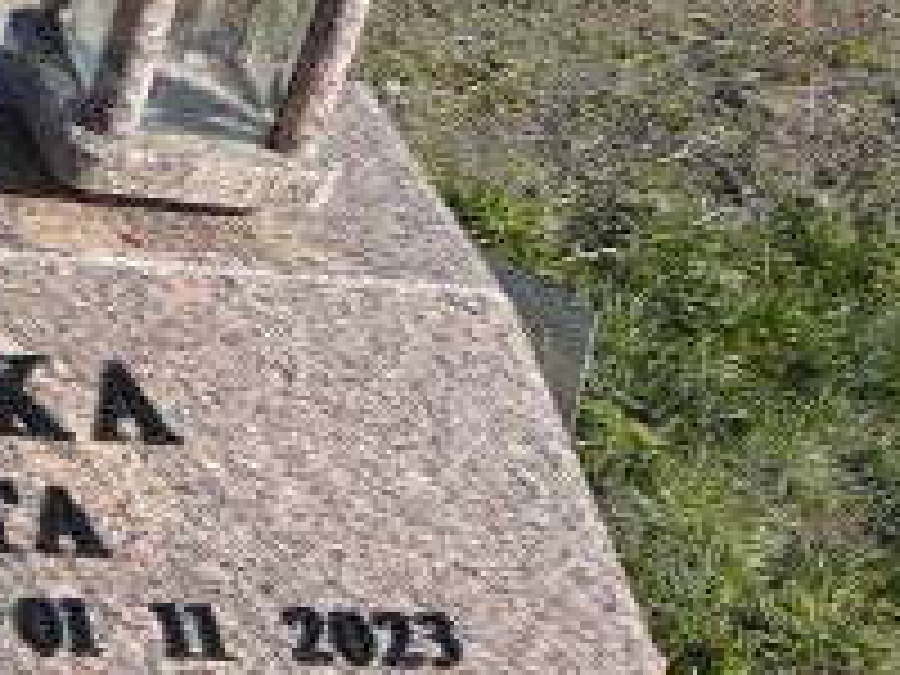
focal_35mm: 112
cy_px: 603
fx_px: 2912
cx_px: -284
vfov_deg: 13.1
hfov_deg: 16.6
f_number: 2.8
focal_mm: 5.2
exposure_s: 1/1000
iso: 80
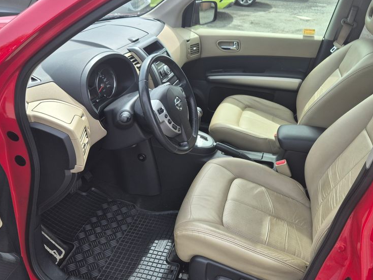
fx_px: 345
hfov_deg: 56.6
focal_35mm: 32
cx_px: 211
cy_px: 111
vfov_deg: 43.9
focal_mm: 5.4
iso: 25
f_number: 1.8
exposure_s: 1/445
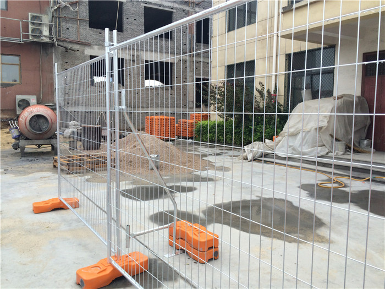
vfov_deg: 48.2
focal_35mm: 29
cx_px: 192
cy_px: 144
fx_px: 323
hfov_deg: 61.7
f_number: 2.2
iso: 32
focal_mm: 4.15
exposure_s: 1/306
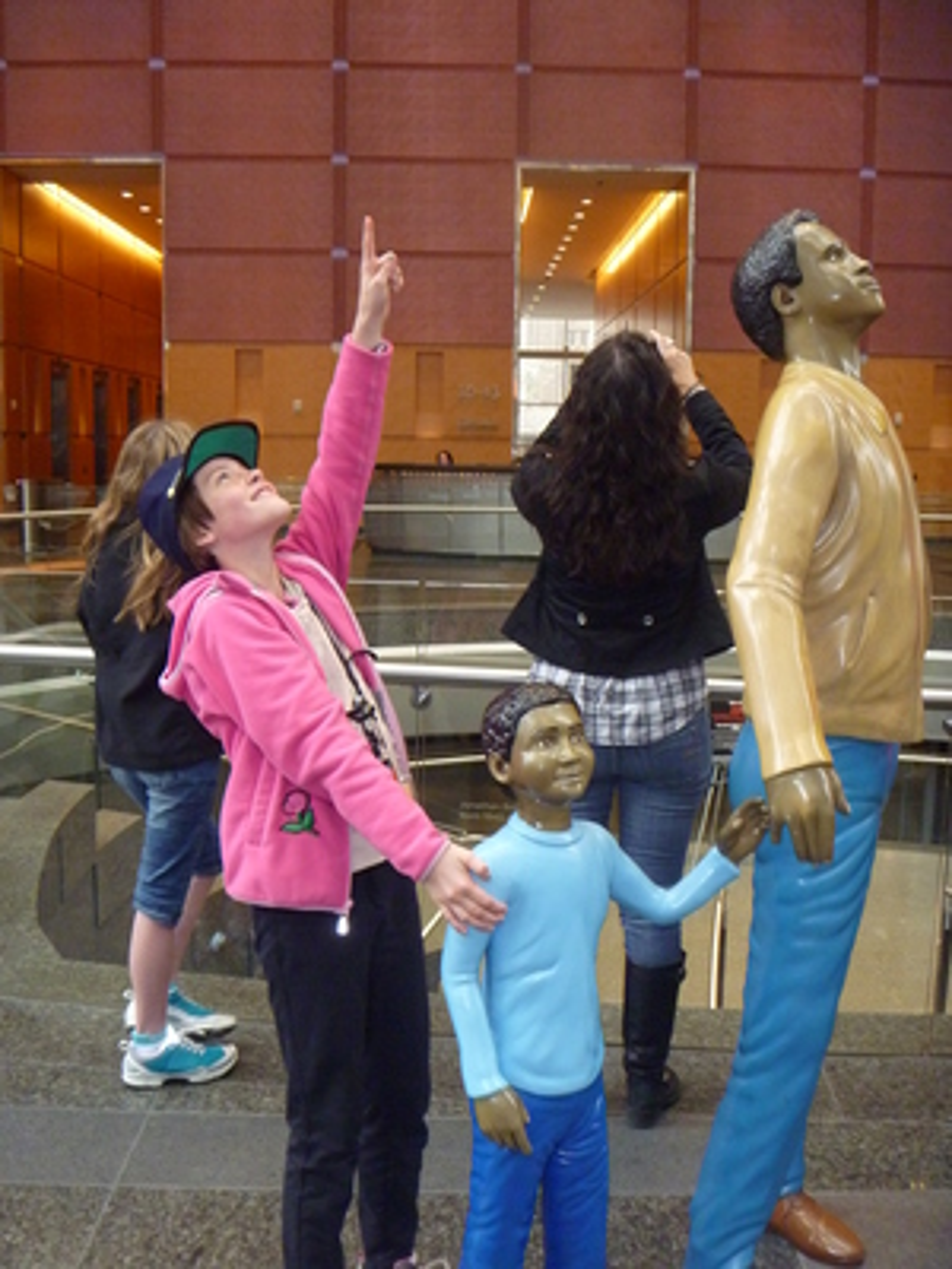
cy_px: 634
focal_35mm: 35
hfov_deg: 40.7
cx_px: 476
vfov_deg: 52.6
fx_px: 1283
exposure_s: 1/60
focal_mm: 6.3
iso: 400
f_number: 3.5
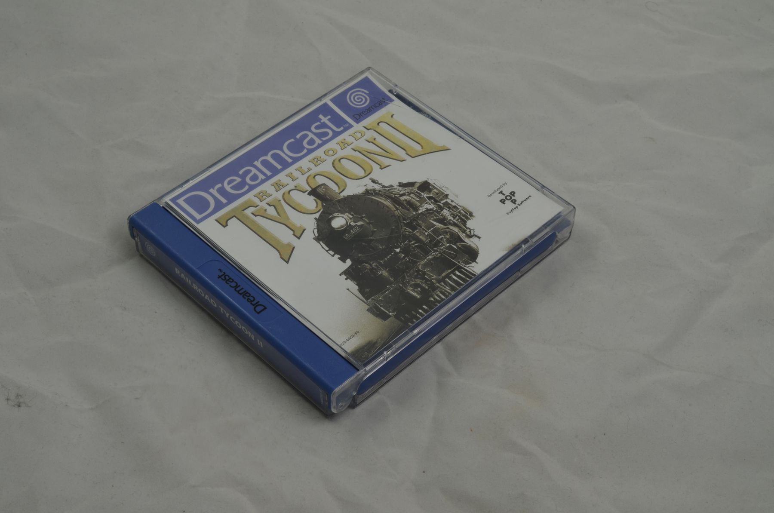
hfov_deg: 33.5
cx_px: 387
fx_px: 1288
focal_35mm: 60
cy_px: 256
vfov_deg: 22.5
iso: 100
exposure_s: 1/3
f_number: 20
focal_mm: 40
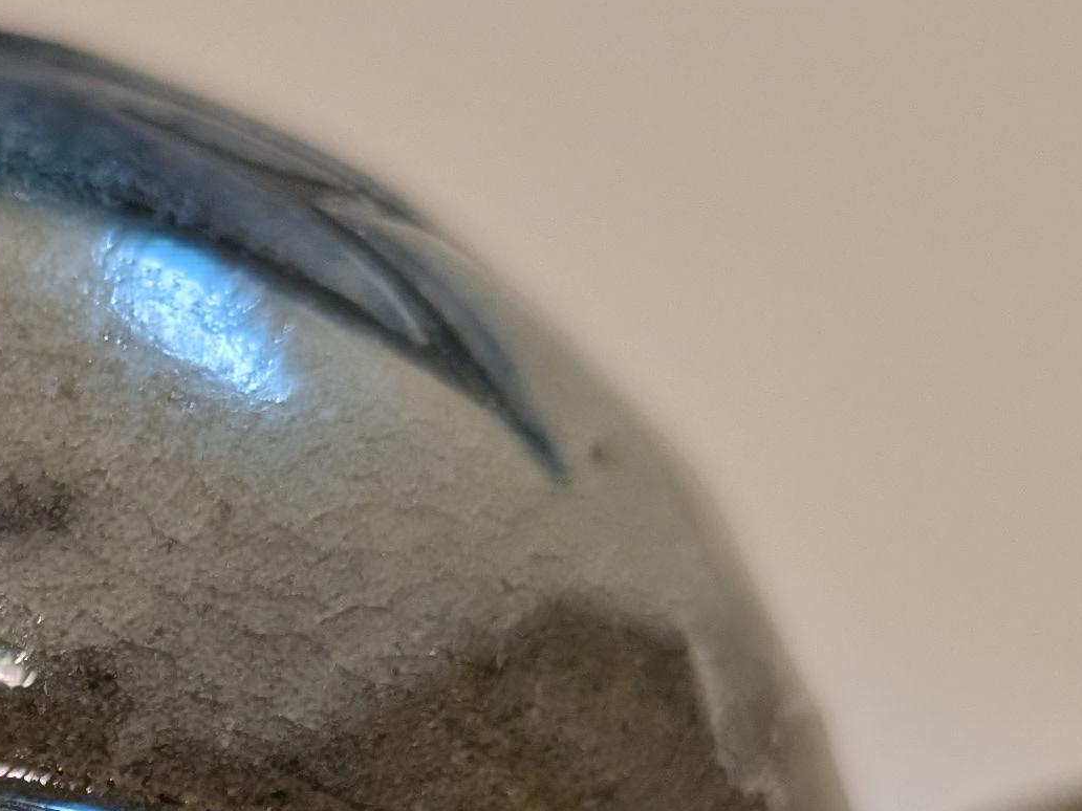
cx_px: -433
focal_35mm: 93
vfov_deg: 14.2
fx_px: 2907
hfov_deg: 19.1
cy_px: 1411
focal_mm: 4.53
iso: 27
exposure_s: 1/160
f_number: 1.7
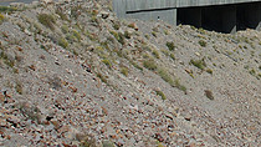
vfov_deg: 14.7
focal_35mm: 78
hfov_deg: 25.2
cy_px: -49
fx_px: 540
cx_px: 290
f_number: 8
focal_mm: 18
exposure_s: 1/250
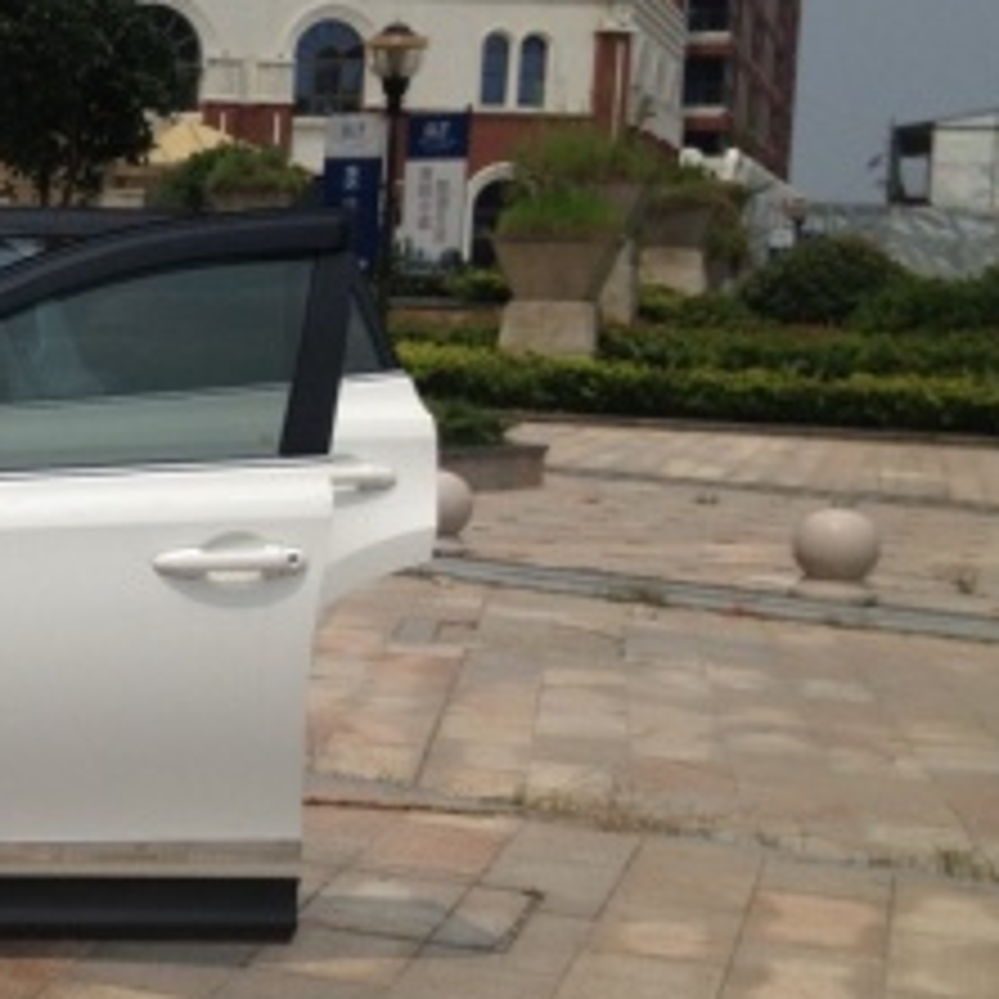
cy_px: 506
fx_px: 2873
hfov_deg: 18.1
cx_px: -369
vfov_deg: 19.7
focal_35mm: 88
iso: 64
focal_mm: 4.28
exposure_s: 1/3690
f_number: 2.4
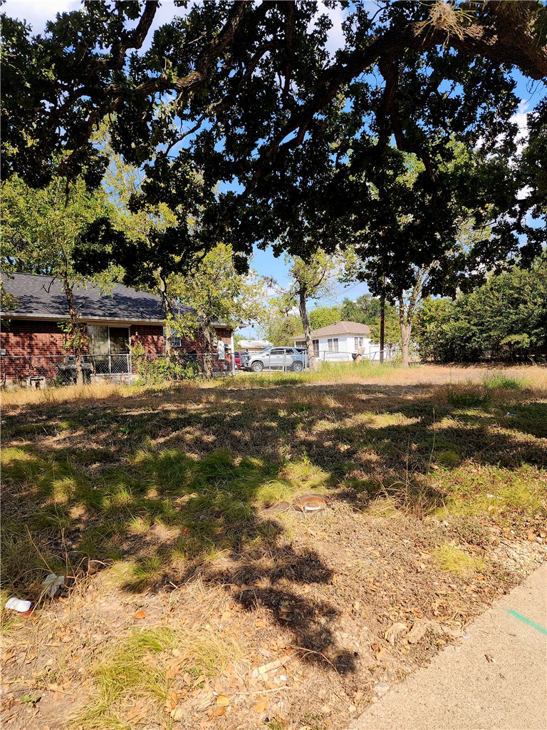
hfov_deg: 58.9
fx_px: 485
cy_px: 365
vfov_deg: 73.9
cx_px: 274
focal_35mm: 23
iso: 12
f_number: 1.8
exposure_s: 1/588
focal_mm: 6.4
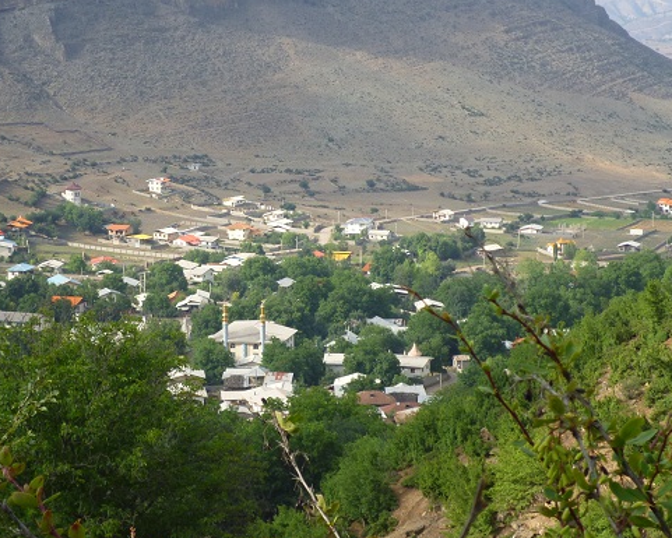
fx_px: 1890
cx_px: 267
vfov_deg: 16.2
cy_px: 264
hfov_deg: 20.1
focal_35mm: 95
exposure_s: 1/160
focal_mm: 13.9
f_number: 5.4
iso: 100
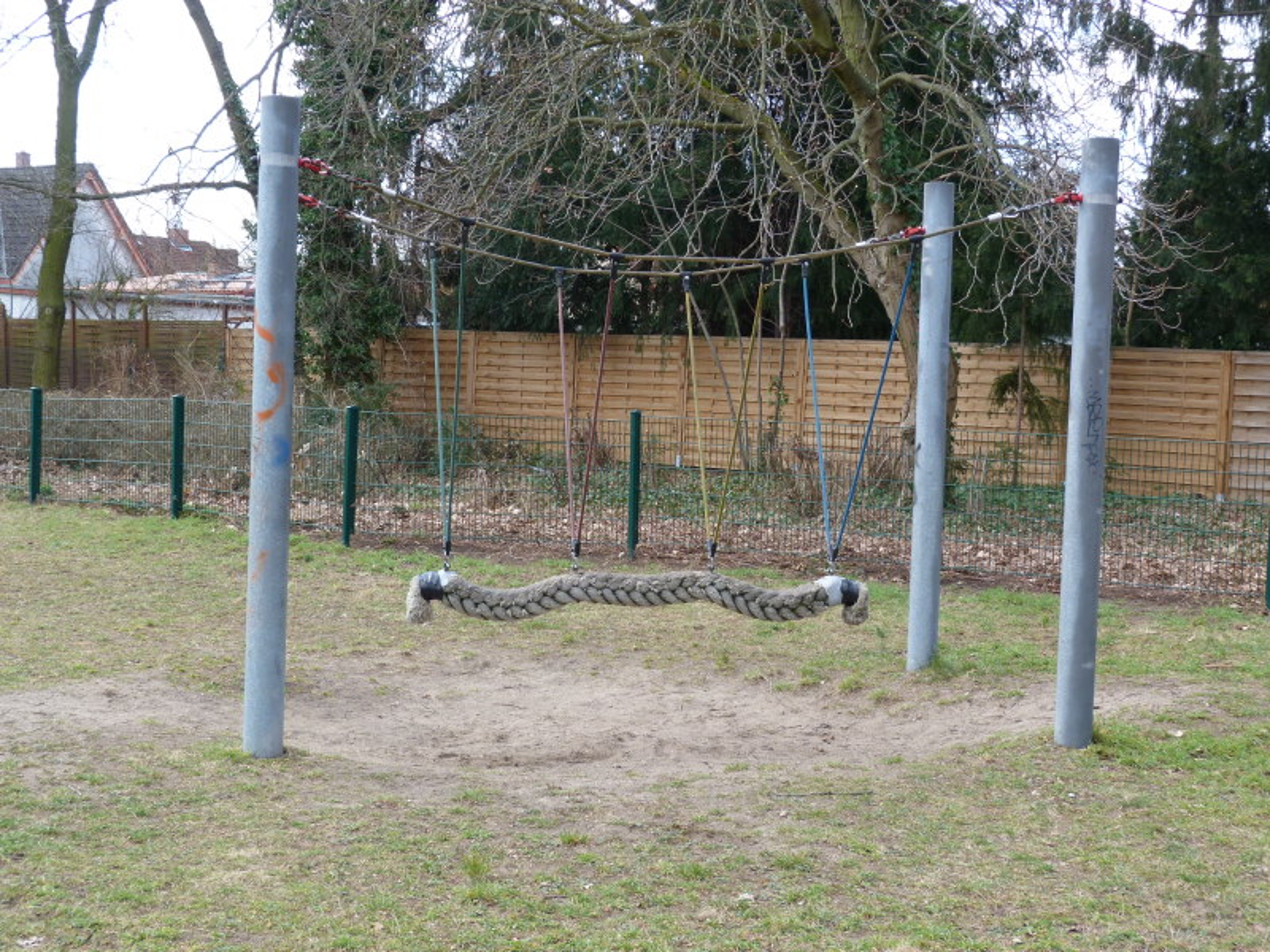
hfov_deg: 38.2
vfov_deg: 29.1
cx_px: 635
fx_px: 1834
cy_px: 476
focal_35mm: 50
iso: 80
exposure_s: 1/125
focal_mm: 9
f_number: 3.6
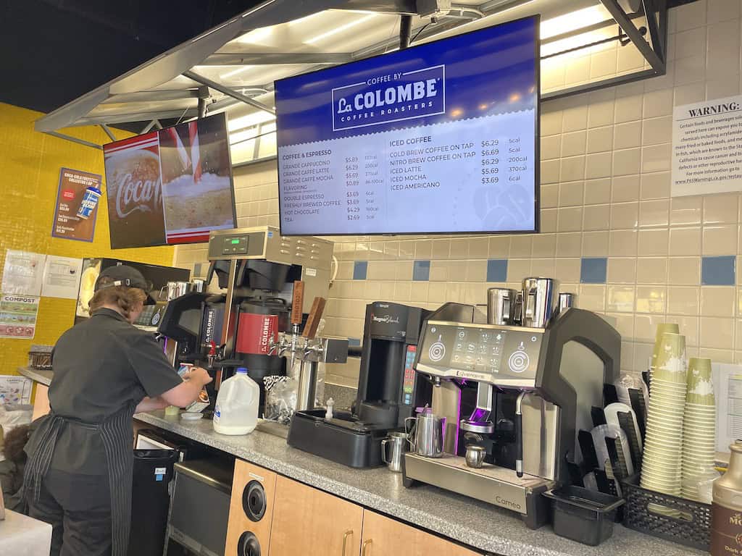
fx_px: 557
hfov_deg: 67.3
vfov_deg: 53.1
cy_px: 278
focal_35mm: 26
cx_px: 371
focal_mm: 4.2
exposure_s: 1/60
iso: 80
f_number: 1.6
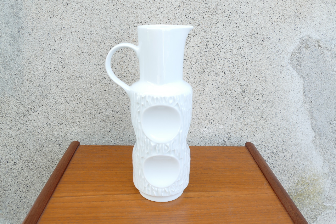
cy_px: 112
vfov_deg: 43.6
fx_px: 280
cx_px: 168
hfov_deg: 61.9
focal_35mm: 30
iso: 125
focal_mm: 11.1
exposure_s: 1/80
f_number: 4
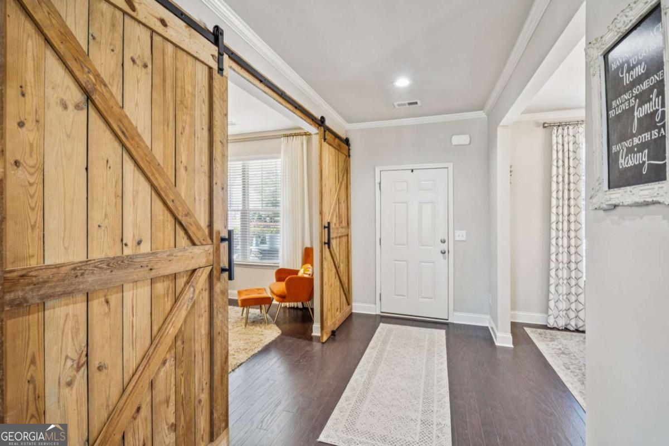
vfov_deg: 73.7
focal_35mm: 16
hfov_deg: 96.7
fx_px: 297
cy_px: 223
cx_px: 334
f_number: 5.6
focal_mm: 16
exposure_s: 1/30
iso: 400
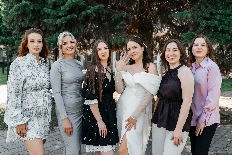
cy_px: 78
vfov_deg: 36.9
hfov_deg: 53.1
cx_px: 116
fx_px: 232
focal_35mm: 36
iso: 640
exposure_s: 1/500
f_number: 5.6
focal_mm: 36
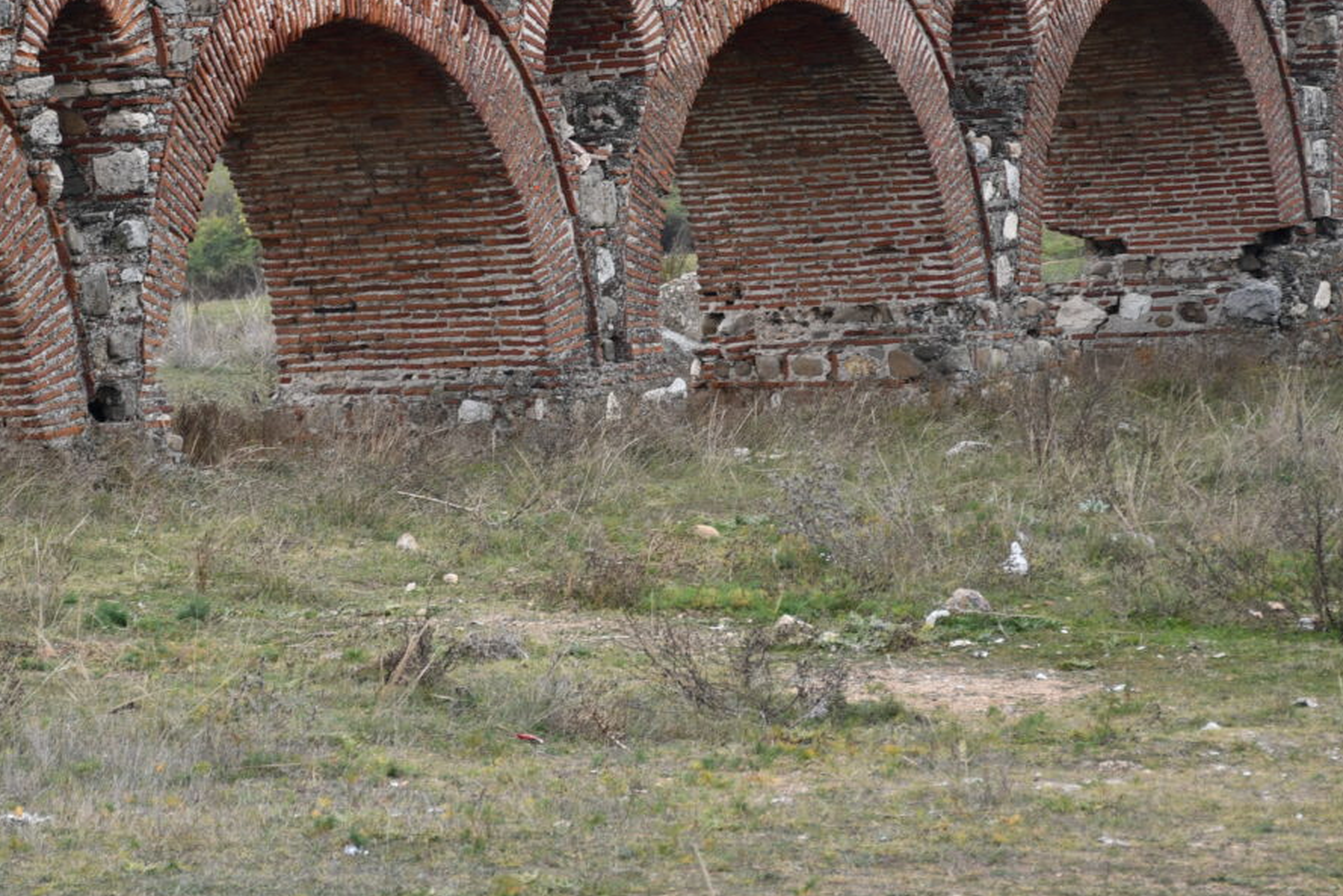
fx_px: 7051
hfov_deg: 10.9
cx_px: 385
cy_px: 255
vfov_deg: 7.3
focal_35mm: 189
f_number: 5
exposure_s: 1/200
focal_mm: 70
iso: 100
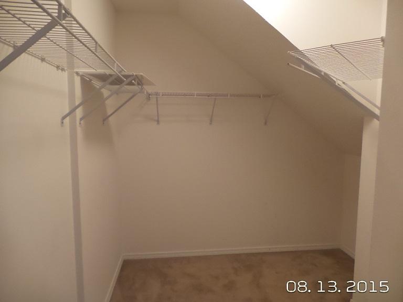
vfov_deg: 58.9
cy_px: 151
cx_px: 202
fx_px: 268
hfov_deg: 73.9
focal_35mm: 23
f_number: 2.8
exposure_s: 1/30
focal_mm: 4.1
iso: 500
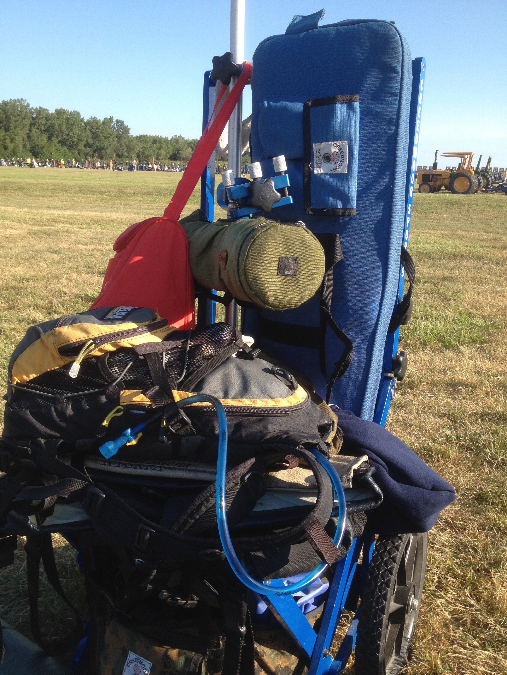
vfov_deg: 52.6
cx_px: 254
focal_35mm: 35
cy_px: 338
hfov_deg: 40.7
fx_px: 683
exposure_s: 1/673
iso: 64
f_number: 2.4
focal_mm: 4.28
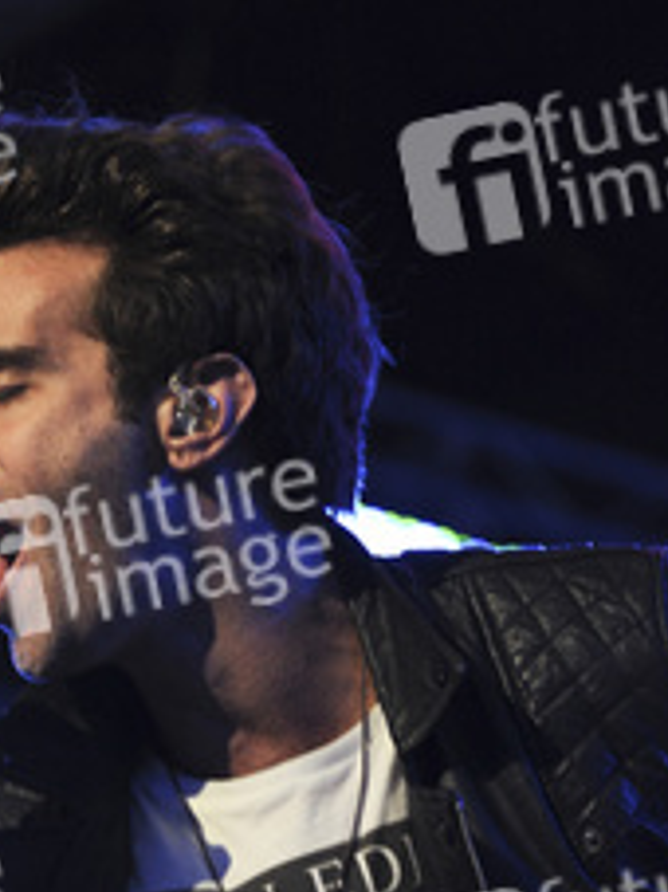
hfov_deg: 10.3
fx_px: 3709
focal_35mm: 144
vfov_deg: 13.6
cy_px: 751
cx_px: 246
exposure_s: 1/400
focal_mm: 85
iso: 1250
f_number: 2.8
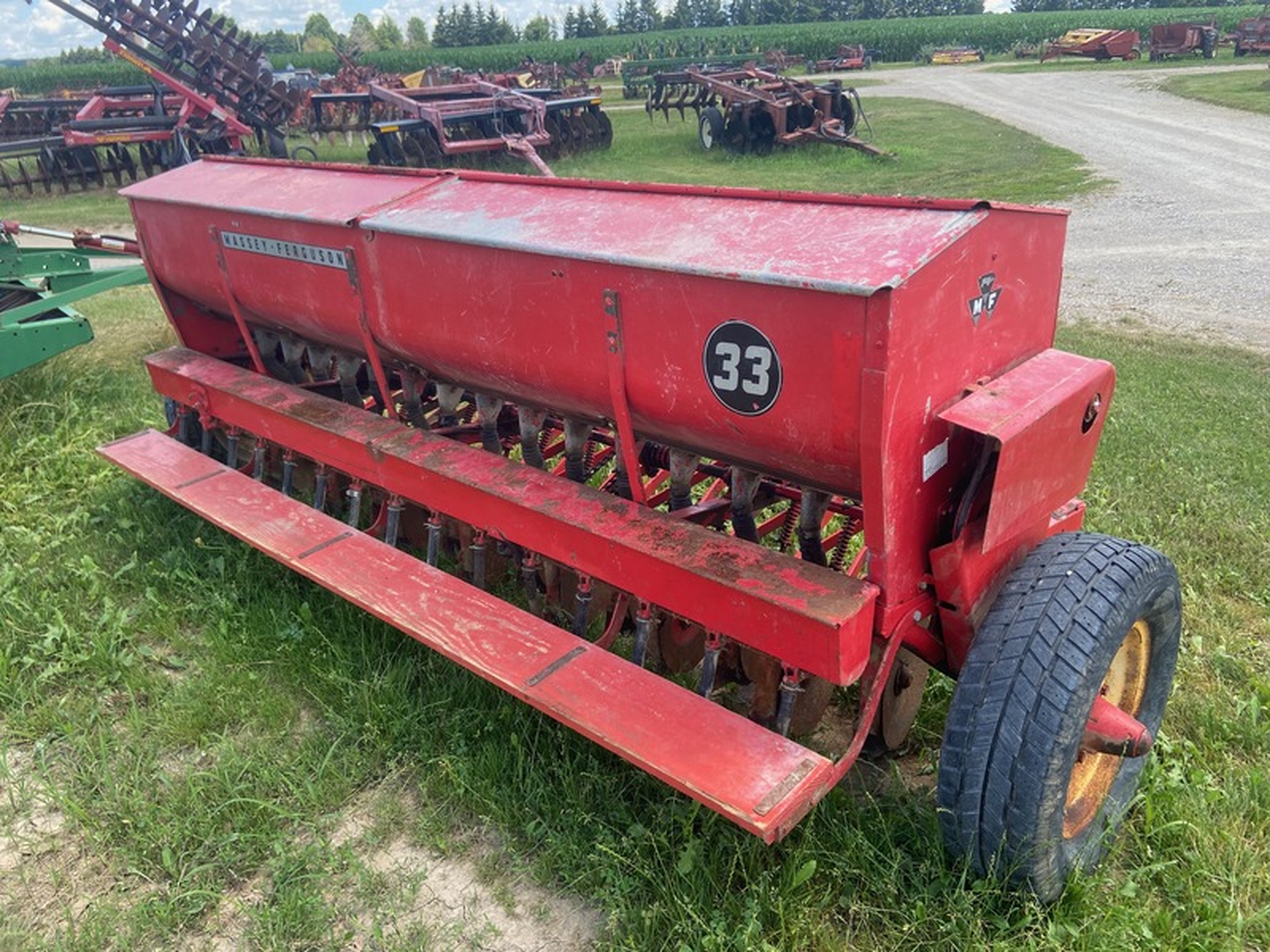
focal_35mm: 26
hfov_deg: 67.3
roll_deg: +2.4
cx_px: 635
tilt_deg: -25.9
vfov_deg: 53.1
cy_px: 476
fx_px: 954
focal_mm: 4.25
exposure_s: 1/506
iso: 32
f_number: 1.8
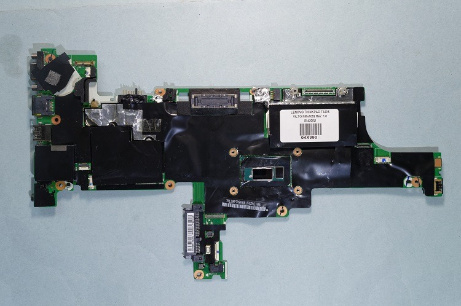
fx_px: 480
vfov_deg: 35.4
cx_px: 230
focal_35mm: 38
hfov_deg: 51.3
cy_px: 153
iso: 100
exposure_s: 1/6
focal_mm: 25
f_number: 8
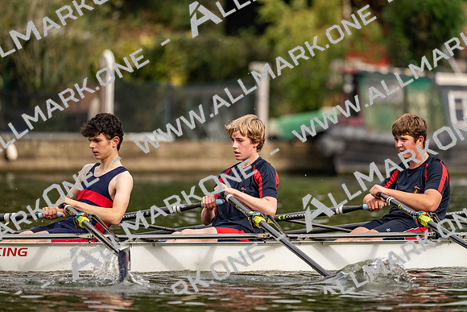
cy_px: 156
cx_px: 234
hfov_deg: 5.2
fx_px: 5190
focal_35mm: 400
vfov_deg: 3.4
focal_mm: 400
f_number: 4.5
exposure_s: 1/2500
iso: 800
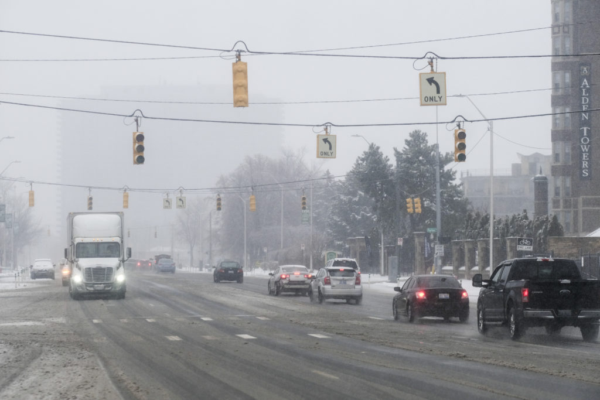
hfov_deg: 15.2
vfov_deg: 10.2
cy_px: 200
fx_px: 2250
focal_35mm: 135
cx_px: 300
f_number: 3.6
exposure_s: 1/1600
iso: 800
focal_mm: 90
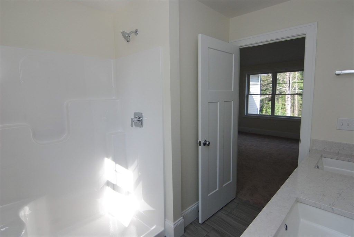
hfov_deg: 85.3
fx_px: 192
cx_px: 177
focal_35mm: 20
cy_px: 118
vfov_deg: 63.4
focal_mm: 13
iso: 200
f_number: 5.6
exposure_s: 1/125
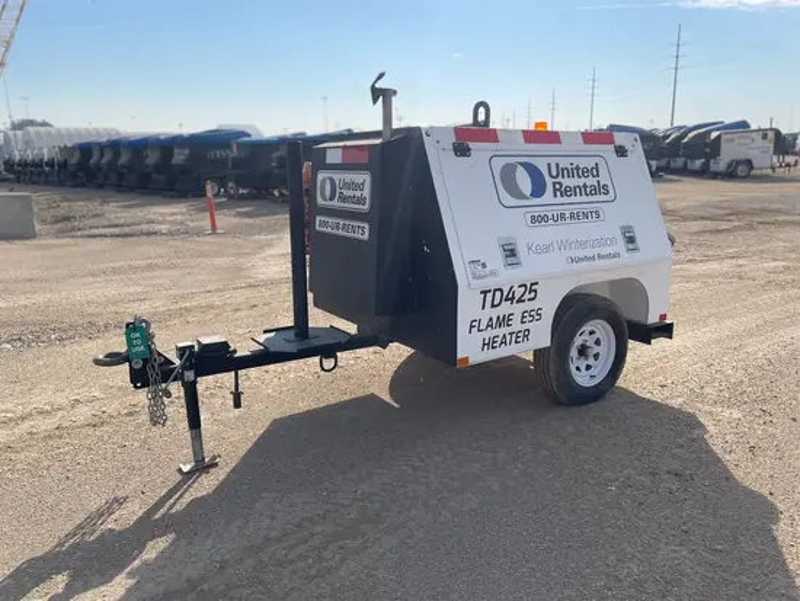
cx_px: 400
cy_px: 300
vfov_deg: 53.1
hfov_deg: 67.3
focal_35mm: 26
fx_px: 601
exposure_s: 1/6897
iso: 50
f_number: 1.6
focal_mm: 4.2
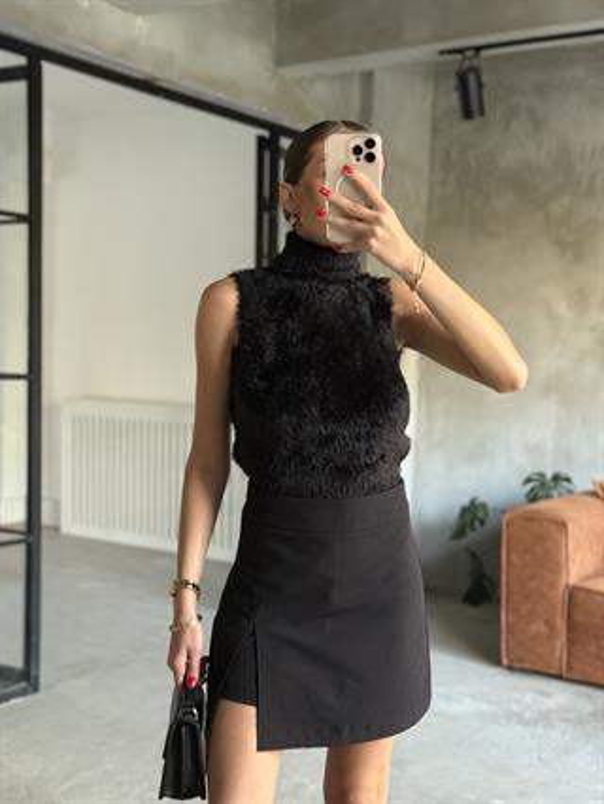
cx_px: 302
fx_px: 1116
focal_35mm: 48
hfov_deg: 30.3
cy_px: 402
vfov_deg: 39.6
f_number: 1.78
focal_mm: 6.76
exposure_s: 1/40
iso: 320
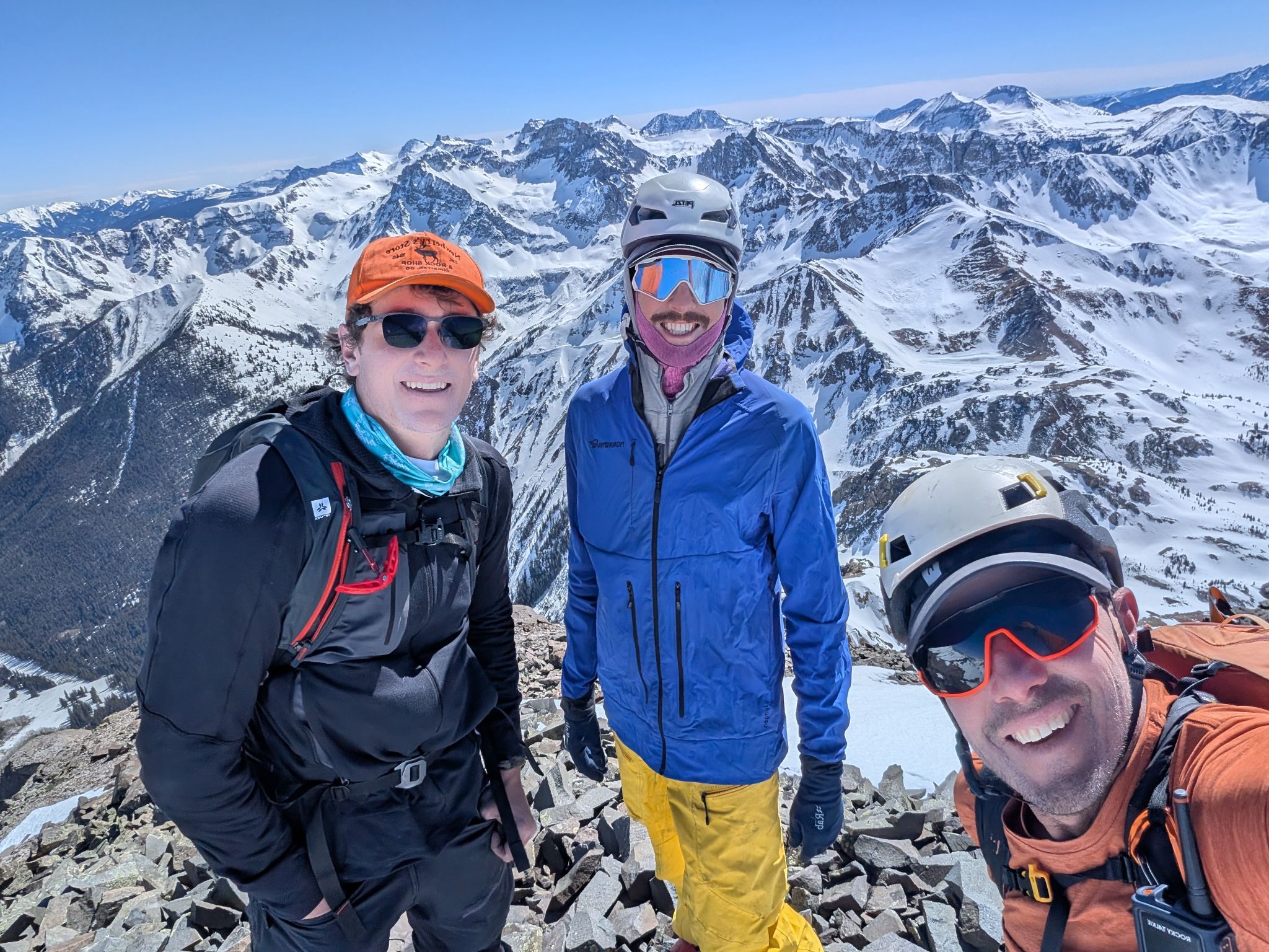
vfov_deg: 63.4
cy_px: 476
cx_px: 634
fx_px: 770
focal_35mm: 21
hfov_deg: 79.0
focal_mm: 2.74
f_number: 2.2
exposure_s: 1/4785
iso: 51
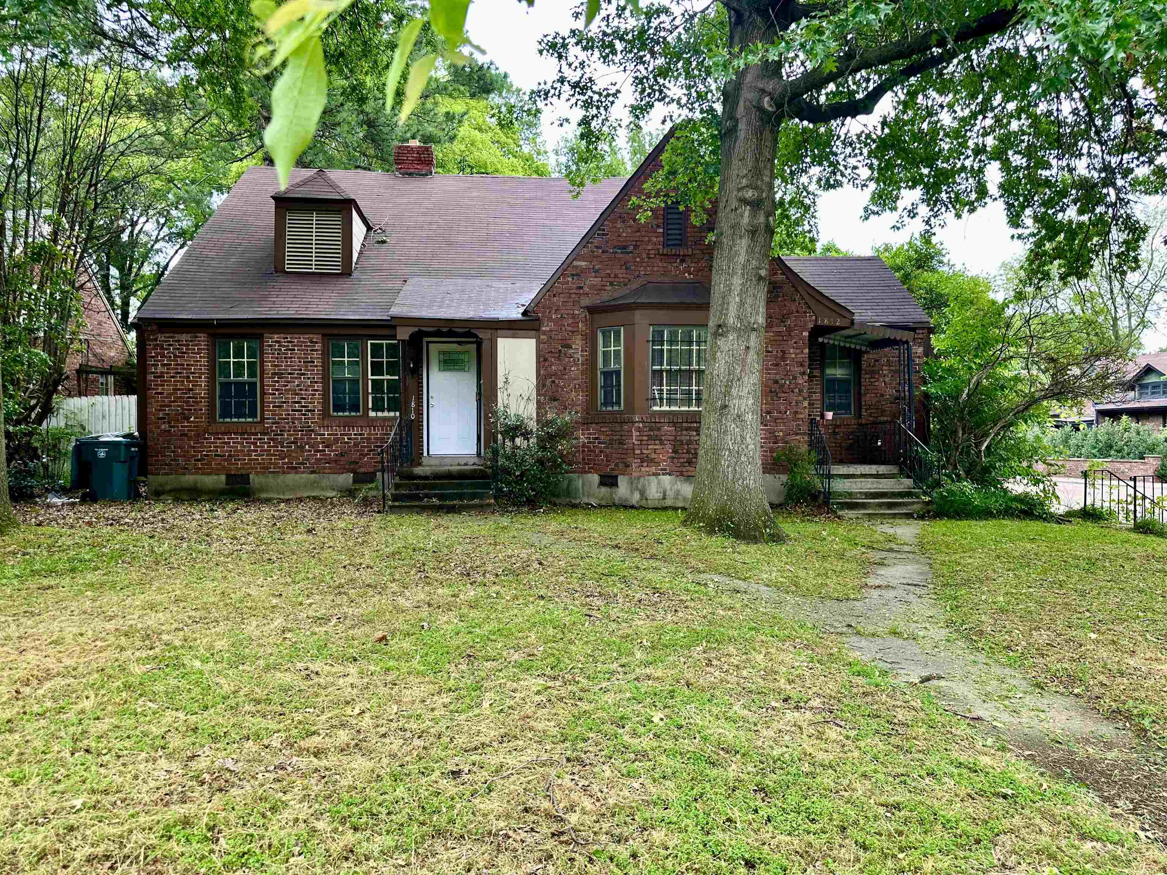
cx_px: 584
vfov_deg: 56.8
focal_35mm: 24
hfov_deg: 71.6
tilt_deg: +1.1
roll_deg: +0.3
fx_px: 809
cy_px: 438
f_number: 1.78
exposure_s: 1/217
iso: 64
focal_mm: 6.86
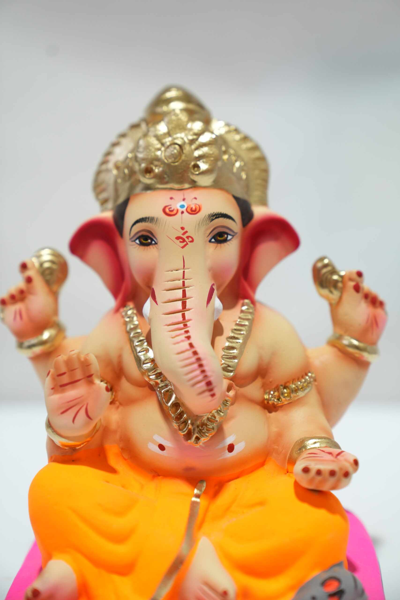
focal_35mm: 67
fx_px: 1116
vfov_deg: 30.1
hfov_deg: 20.3
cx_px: 200
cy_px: 300
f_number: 3.5
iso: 800
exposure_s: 1/200
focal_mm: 67
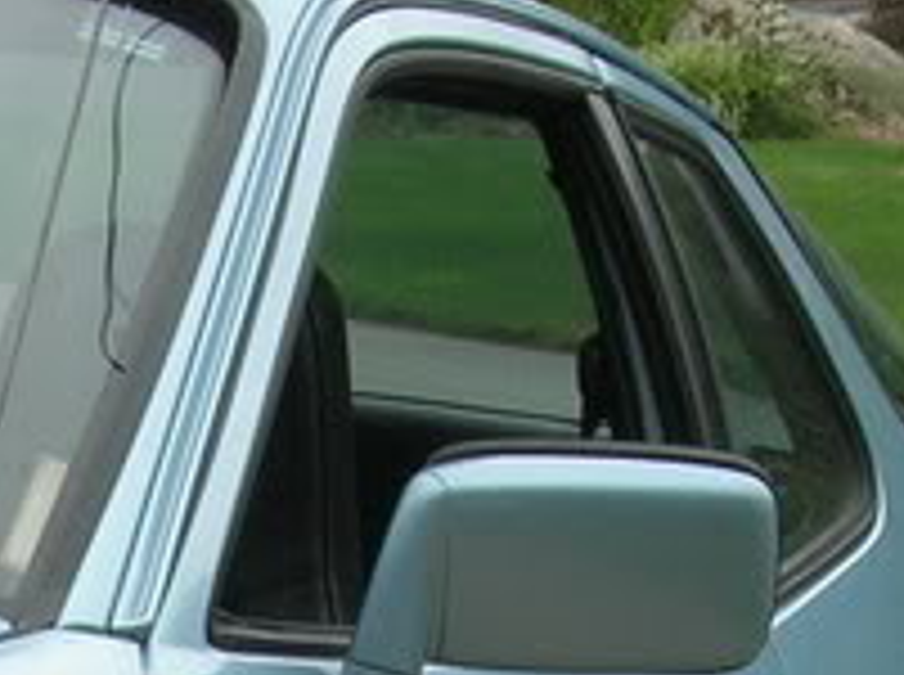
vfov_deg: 7.2
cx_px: -4
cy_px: 1508
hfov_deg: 10.1
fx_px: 5057
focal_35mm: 194
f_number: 4.8
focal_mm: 7.8
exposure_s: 1/164
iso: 64
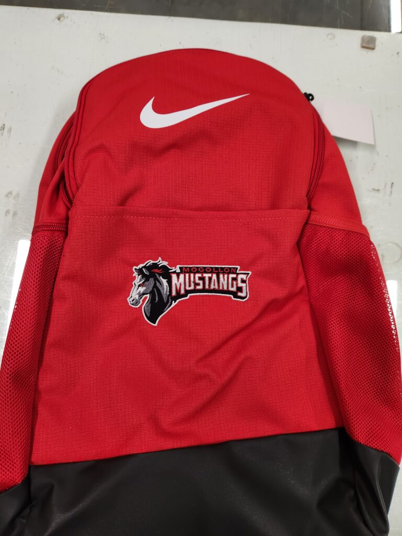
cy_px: 268
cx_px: 201
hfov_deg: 58.9
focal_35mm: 23
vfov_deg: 73.9
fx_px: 356
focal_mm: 5.4
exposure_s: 1/120
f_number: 1.8
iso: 100
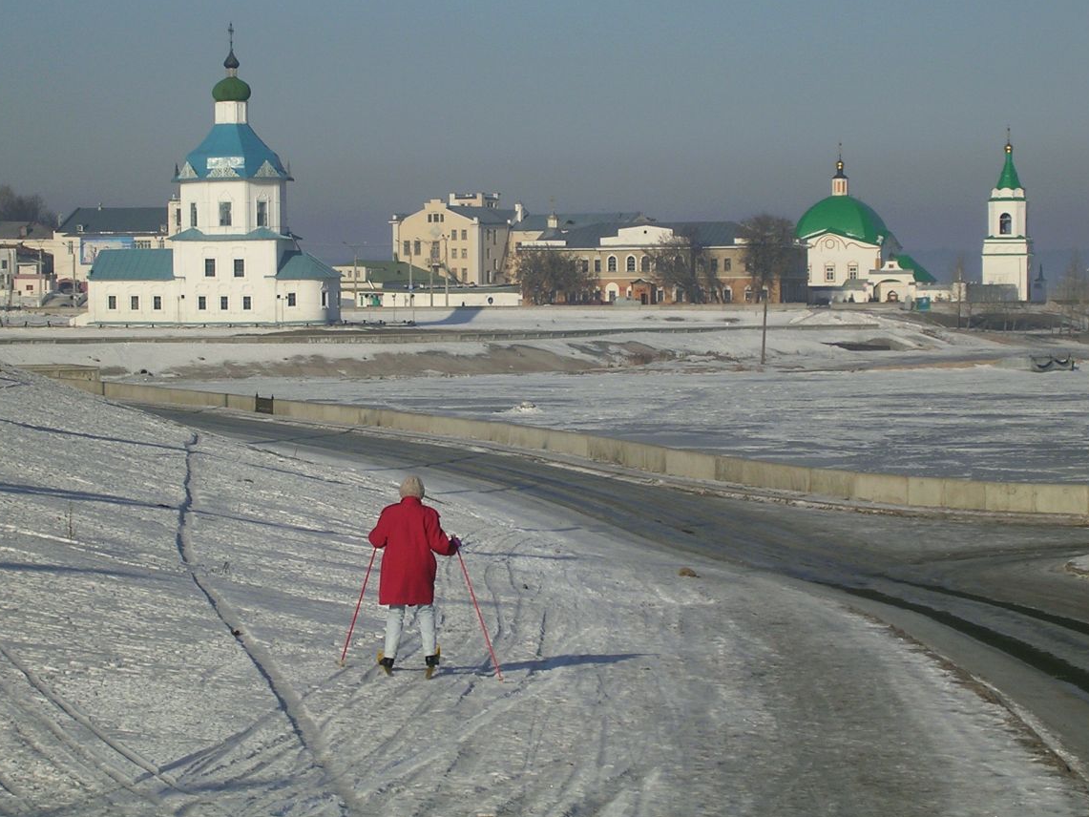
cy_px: 379
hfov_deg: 15.3
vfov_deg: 11.5
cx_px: 537
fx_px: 4059
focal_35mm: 129
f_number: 4.9
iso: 100
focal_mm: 17.4
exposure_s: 1/600
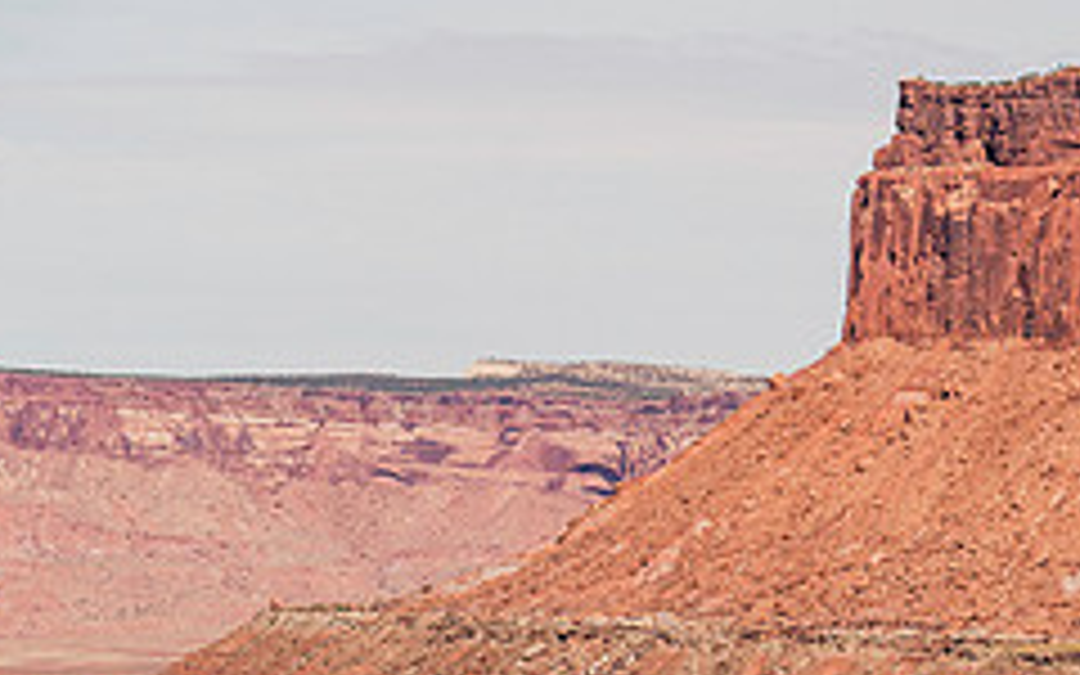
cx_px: 927
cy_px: 862
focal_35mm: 249
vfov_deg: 5.2
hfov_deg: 8.4
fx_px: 7329
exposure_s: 1/1600
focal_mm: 98
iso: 160
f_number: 5.6
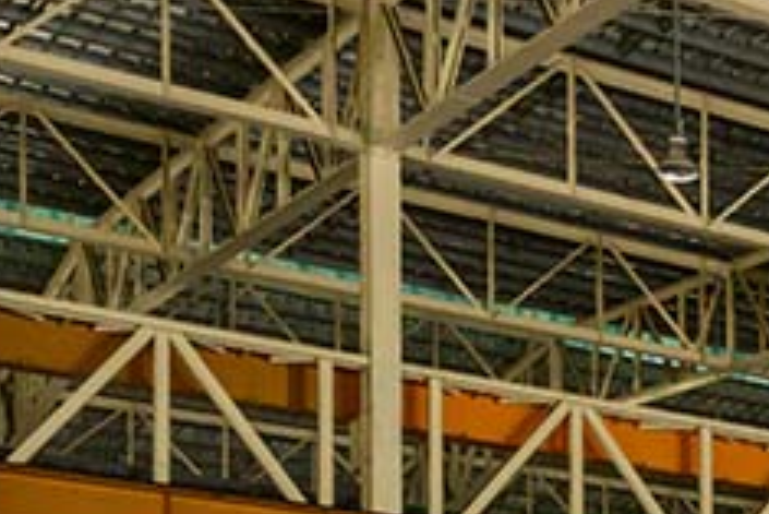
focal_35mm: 98
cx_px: 942
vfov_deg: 12.5
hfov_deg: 19.5
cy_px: 976
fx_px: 2095
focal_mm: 24
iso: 2200
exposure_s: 1/250
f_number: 8
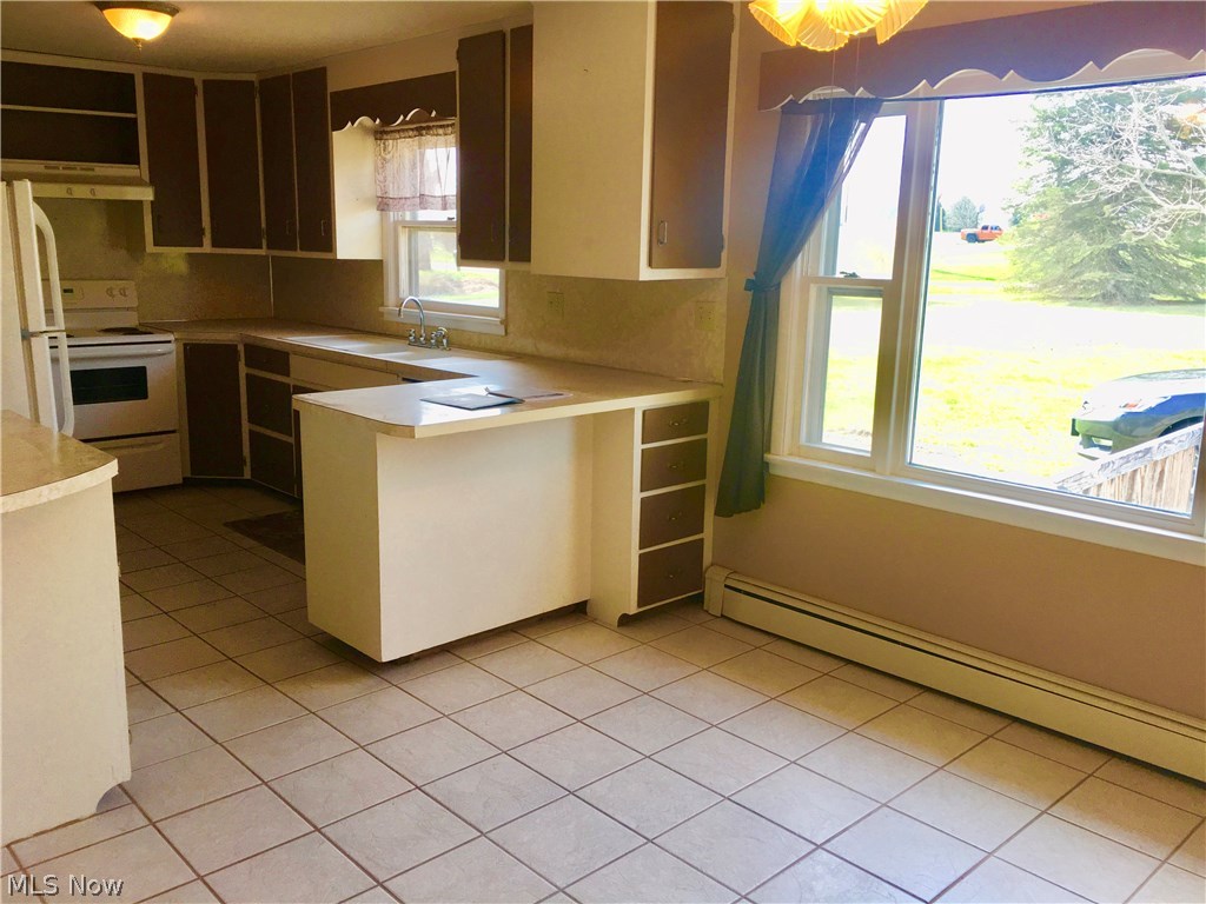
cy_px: 452
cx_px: 603
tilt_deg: -11.8
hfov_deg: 61.7
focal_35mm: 29
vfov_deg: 48.2
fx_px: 1010
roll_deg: -1.7
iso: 40
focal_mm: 4.15
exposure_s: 1/120
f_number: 2.2
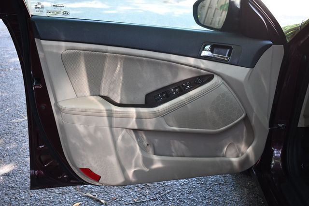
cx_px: 154
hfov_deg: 53.2
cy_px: 103
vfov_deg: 36.8
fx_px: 309
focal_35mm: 36
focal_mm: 24
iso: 800
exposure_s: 1/125
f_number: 3.8
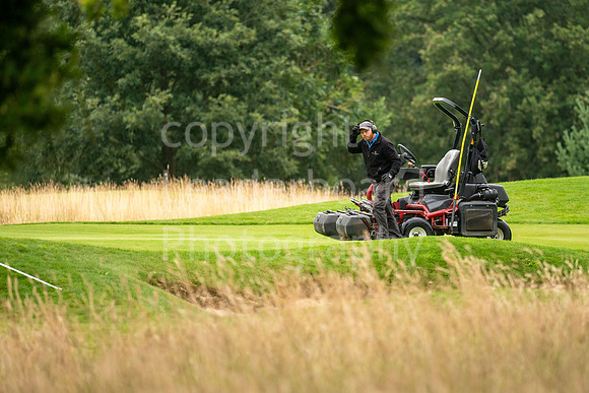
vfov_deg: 4.1
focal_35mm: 334
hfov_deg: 6.2
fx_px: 5457
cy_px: 179
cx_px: 324
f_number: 4
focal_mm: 300
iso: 640
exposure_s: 1/500
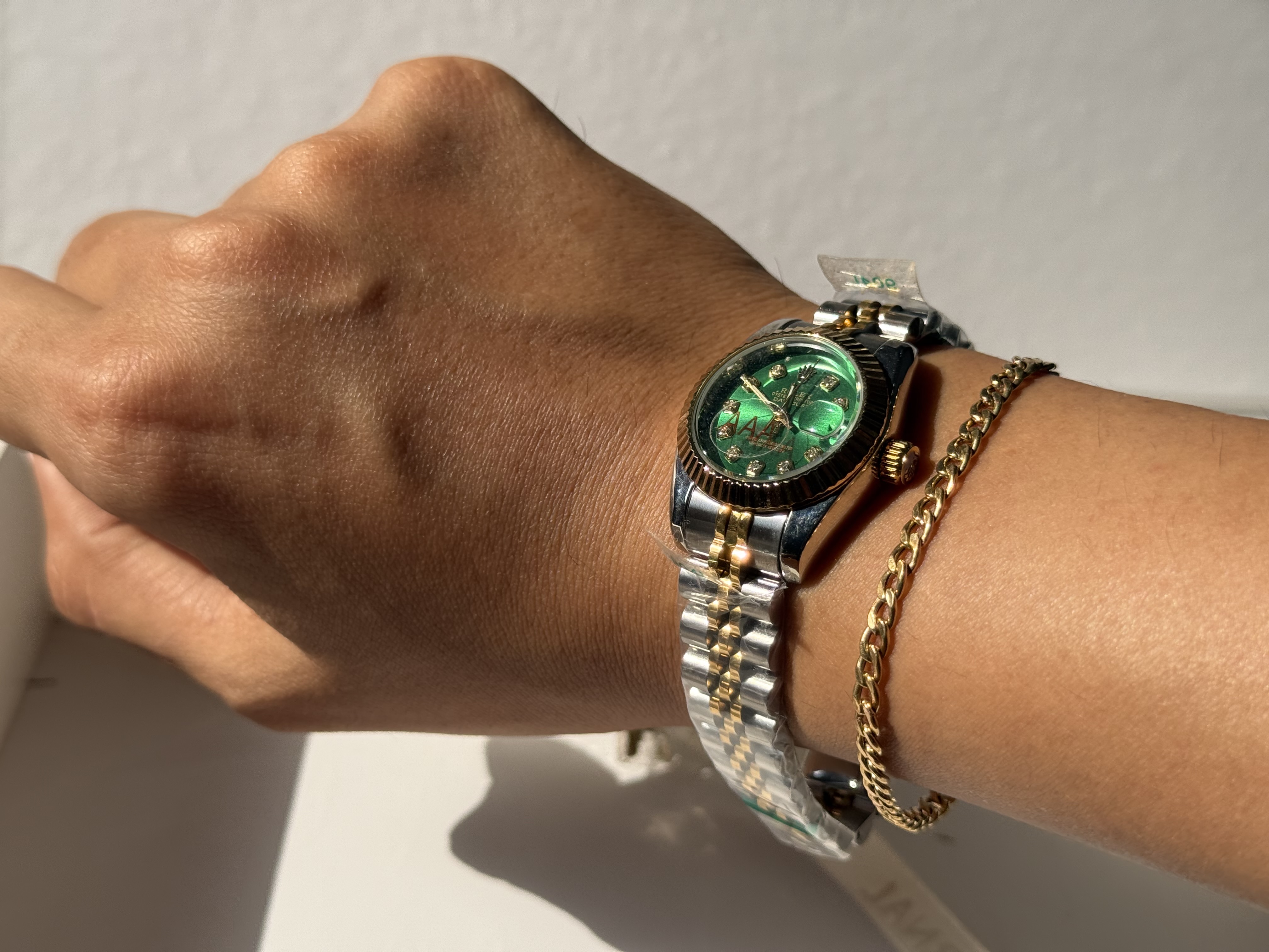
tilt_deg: -31.2
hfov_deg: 39.7
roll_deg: -3.4
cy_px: 476
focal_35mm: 48
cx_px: 634
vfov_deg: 30.3
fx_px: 1760
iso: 80
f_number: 1.78
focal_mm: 6.76
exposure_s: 1/4098
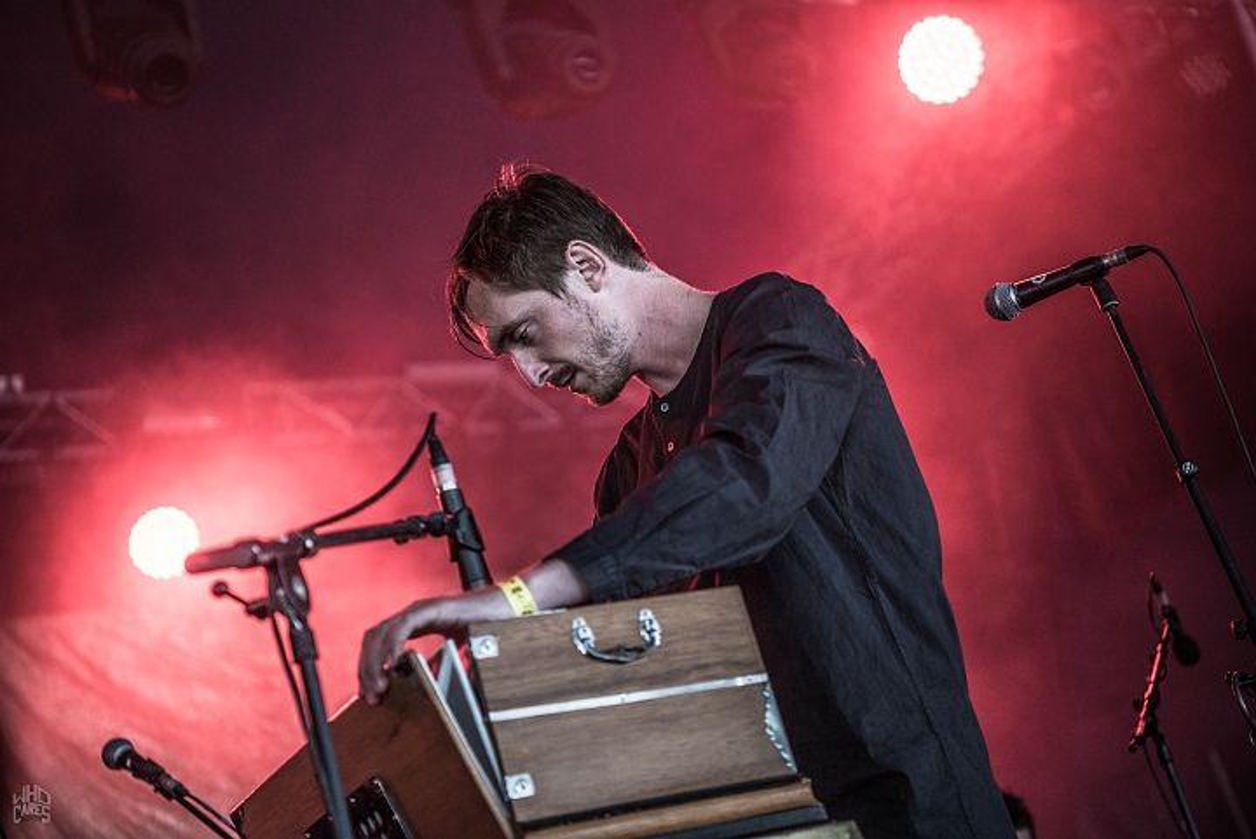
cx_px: 628
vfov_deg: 19.5
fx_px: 2444
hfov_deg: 28.8
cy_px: 420
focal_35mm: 70
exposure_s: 1/125
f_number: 2.8
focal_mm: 70
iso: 800
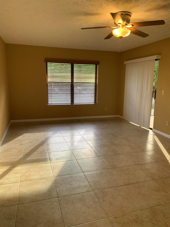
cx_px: 85
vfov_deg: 67.3
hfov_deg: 53.1
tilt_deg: -10.7
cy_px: 114
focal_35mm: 26
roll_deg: -1.2
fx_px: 170
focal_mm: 4.25
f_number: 1.8
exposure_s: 1/121
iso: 64
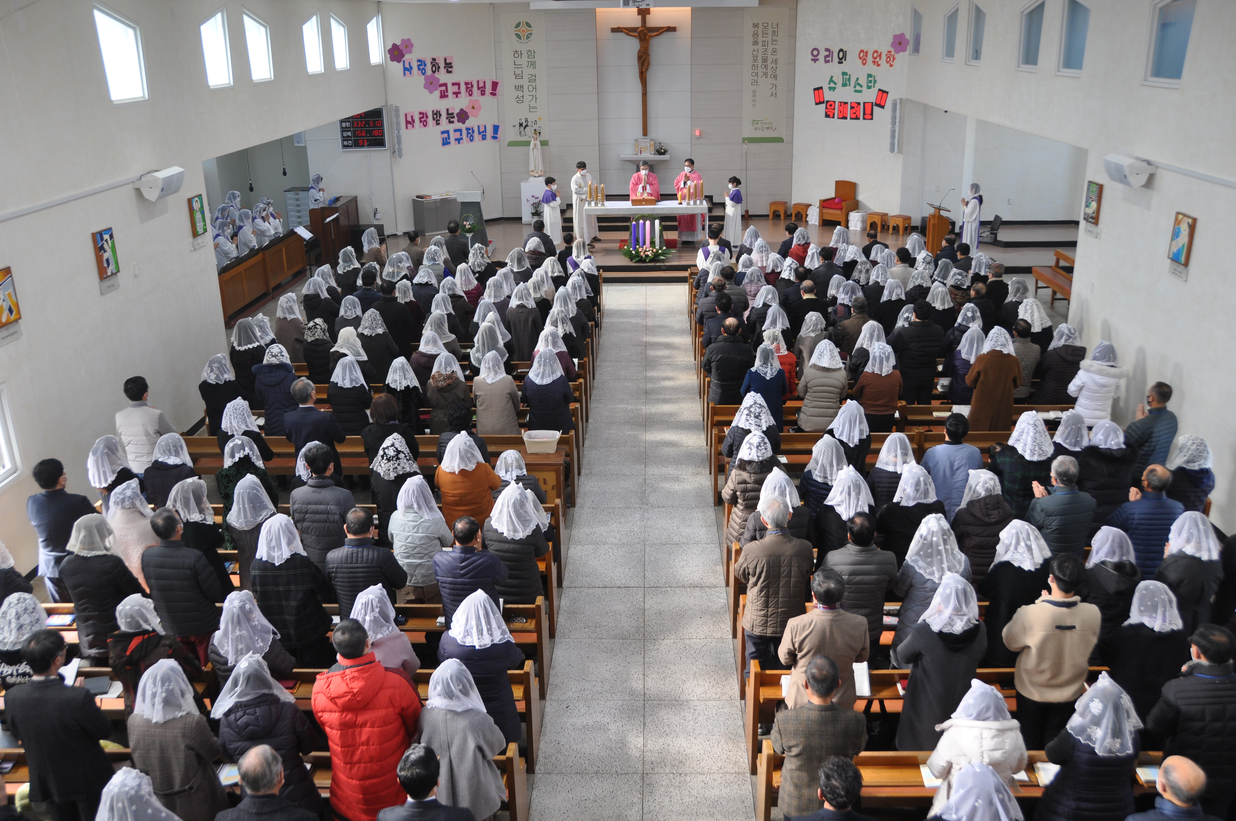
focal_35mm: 33
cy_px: 410
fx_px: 1132
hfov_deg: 57.3
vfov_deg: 39.9
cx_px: 618
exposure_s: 1/60
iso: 400
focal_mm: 22
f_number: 4
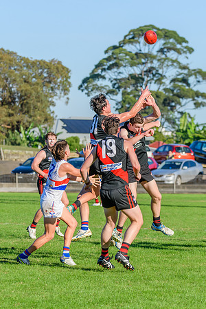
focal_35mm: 231
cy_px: 154
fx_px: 1987
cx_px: 116
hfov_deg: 5.9
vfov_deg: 8.9
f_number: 8
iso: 800
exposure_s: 1/2000
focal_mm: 150
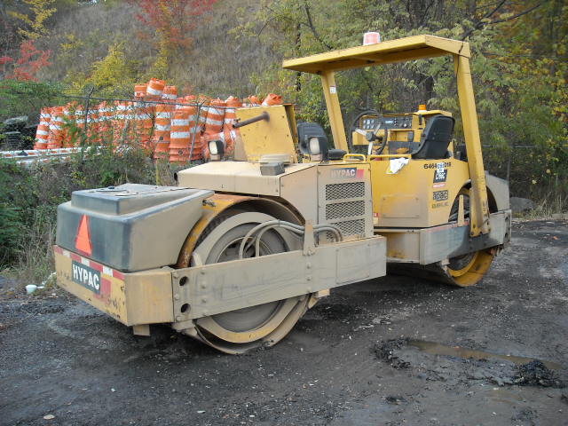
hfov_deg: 52.6
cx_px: 284
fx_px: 574
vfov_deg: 40.7
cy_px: 213
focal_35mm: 35
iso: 95
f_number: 2.8
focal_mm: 5.7
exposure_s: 1/250
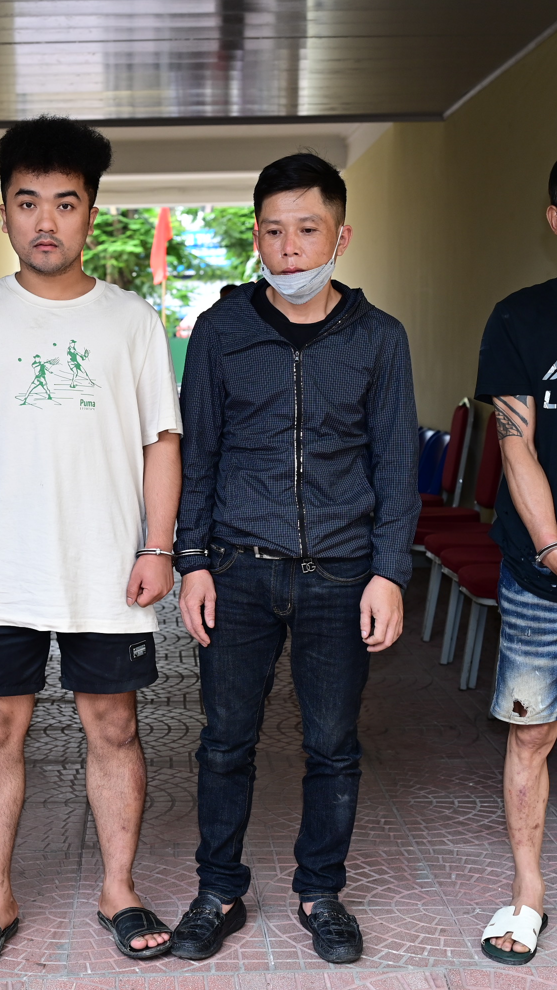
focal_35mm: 56
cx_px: 89
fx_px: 1470
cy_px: 504
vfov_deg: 37.2
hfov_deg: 21.1
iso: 400
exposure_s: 1/100
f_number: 4
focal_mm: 35
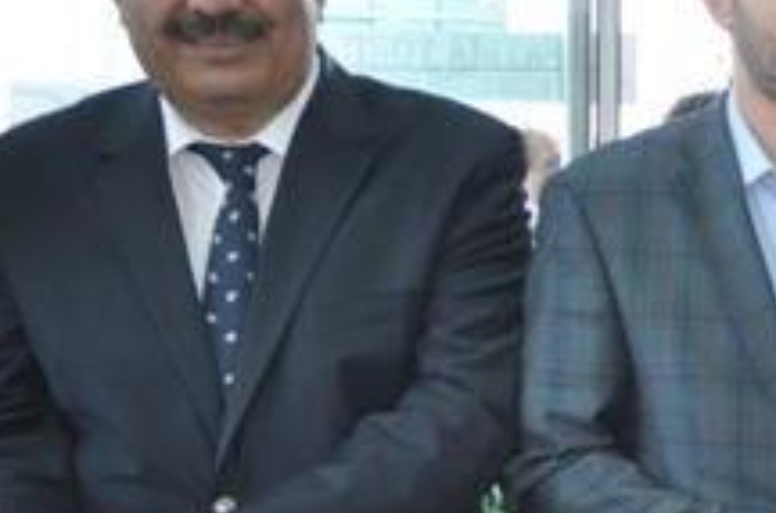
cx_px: 1135
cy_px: 346
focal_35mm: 80
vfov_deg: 16.9
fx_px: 1721
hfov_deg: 21.6
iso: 800
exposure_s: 1/60
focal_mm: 18
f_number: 3.5
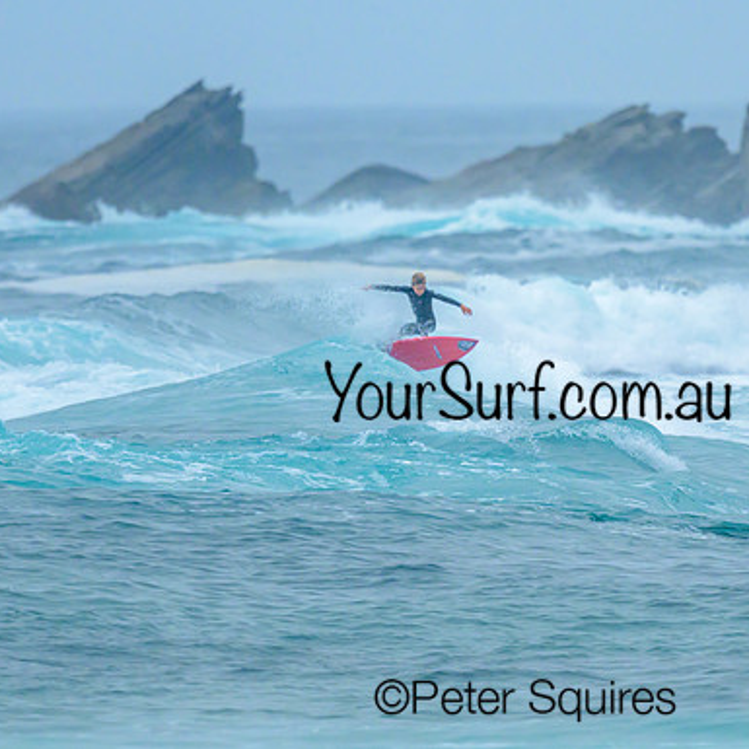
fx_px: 34517
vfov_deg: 1.2
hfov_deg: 1.2
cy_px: 354
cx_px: 461
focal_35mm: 1410
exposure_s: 1/2000
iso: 800
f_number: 6.3
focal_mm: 800
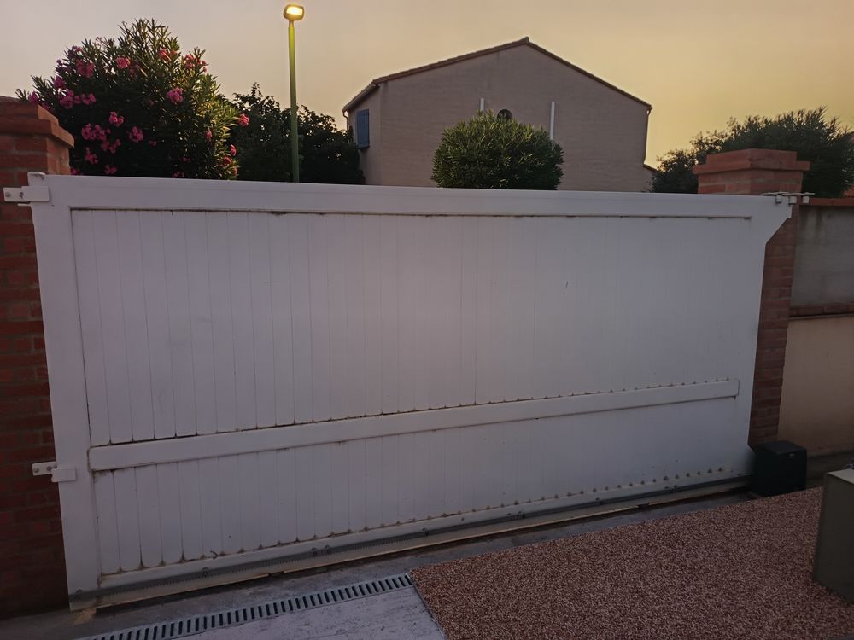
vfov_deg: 56.8
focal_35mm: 24
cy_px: 320
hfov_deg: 71.6
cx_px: 427
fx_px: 592
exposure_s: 1/25
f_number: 1.75
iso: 1362
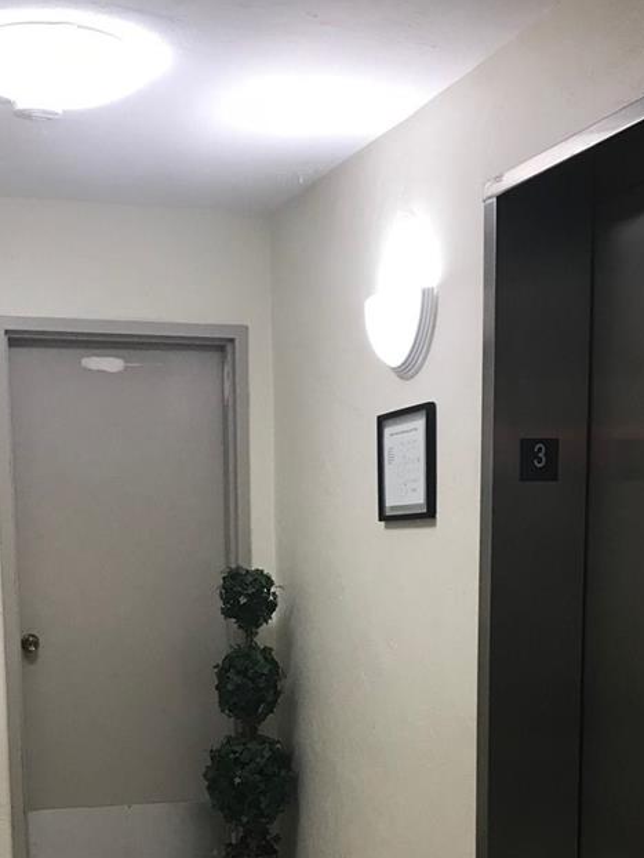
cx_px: 279
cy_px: 716
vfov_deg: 34.2
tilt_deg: -6.6
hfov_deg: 27.0
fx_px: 1339
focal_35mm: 54
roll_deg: +1.1
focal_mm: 3.99
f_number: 1.8
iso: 32
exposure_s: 1/30
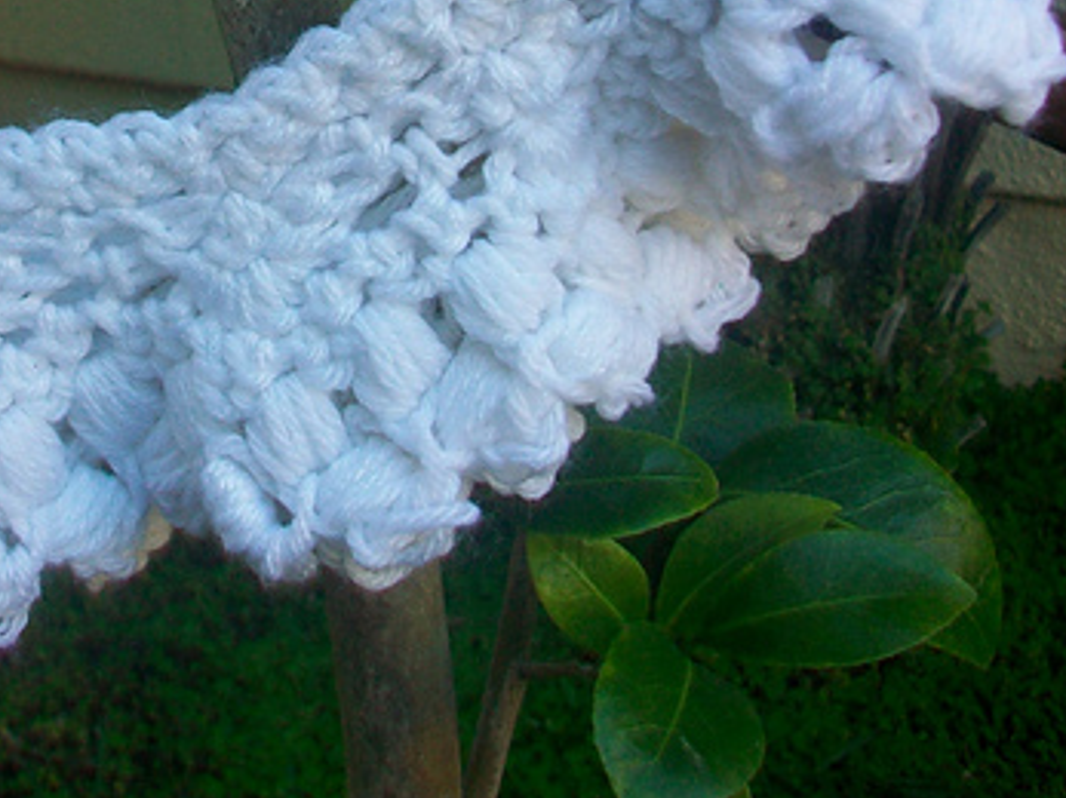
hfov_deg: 31.5
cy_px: 101
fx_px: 1816
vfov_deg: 24.2
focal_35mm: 59
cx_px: 154
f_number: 2.8
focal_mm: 5.7
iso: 64
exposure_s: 1/80
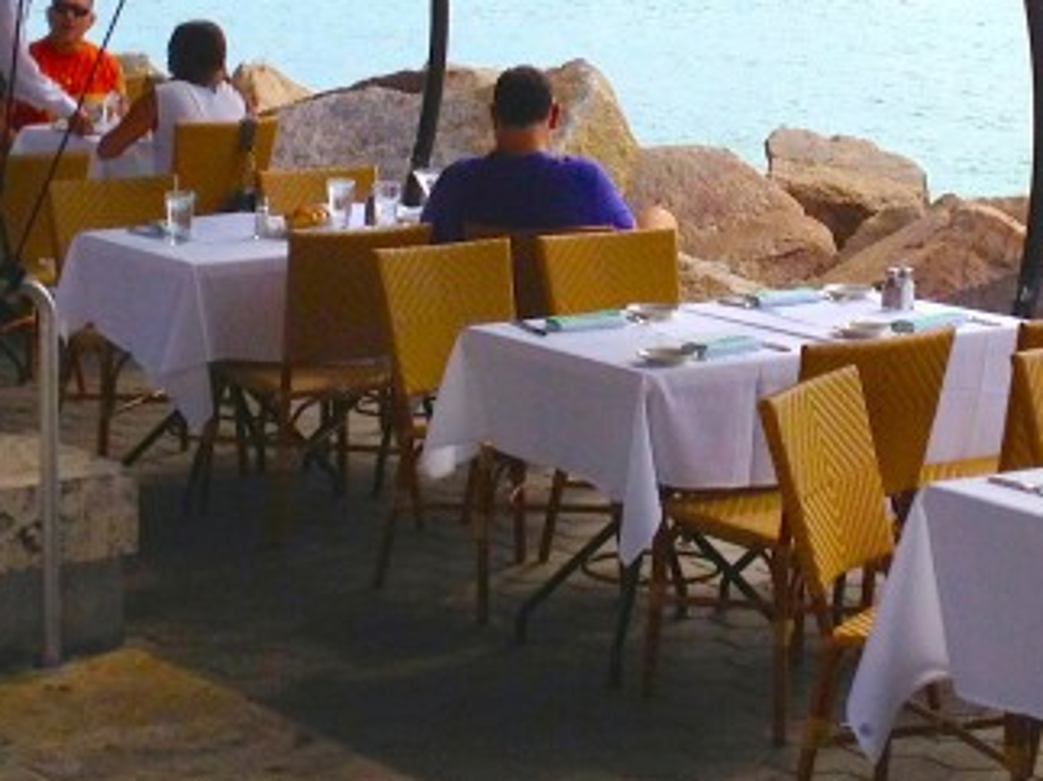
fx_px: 3343
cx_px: 756
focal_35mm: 111
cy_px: 77
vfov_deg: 13.2
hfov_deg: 17.6
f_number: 2.4
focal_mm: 4.28
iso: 50
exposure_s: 1/2404
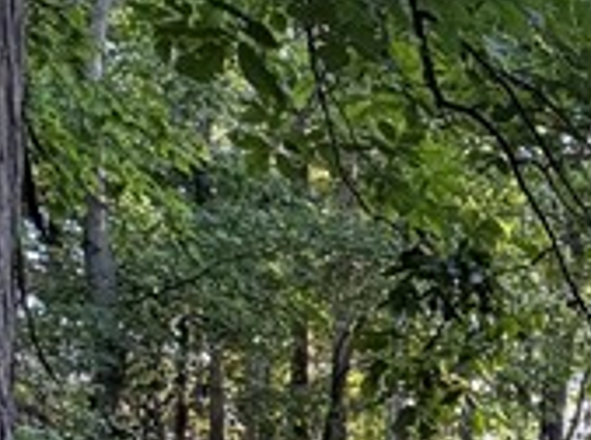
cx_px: 888
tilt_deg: -0.2
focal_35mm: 85
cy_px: 705
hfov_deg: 19.9
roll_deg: -0.6
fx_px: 1448
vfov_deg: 15.6
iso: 160
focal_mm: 2.22
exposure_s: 1/121
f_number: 2.2
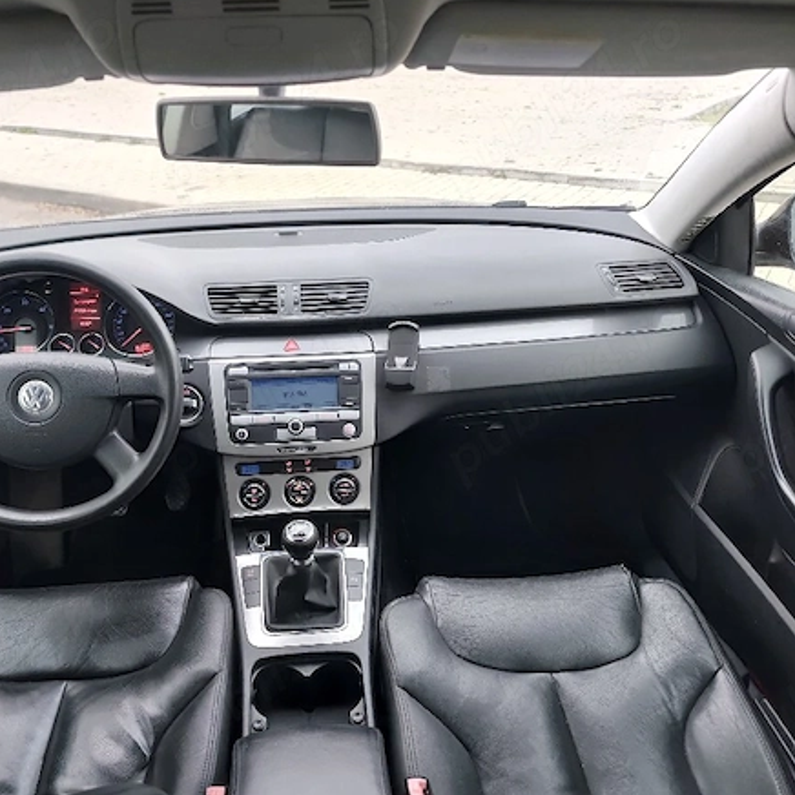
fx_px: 728
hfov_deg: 57.2
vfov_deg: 57.3
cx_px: 354
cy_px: 398
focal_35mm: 28
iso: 400
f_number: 1.65
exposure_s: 1/33.3
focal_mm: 6.19
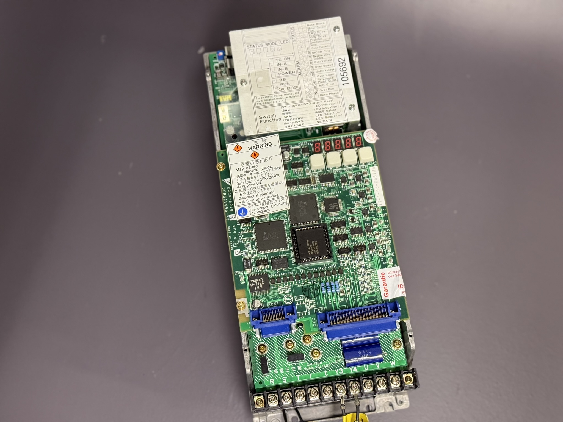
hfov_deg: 39.7
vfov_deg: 30.3
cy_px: 211
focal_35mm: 48
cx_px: 282
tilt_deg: -72.2
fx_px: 781
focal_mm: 6.76
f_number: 1.78
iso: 250
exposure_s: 1/50
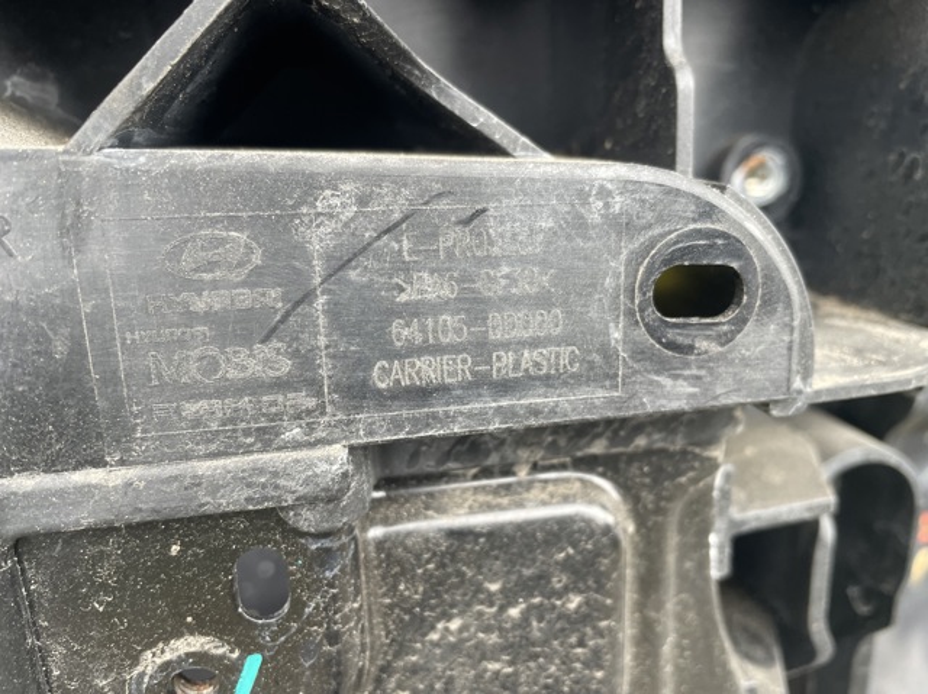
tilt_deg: -39.5
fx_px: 696
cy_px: 347
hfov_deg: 67.3
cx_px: 464
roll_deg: -6.8
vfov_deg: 53.0
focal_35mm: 26
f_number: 1.6
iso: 100
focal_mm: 4.2
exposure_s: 1/121
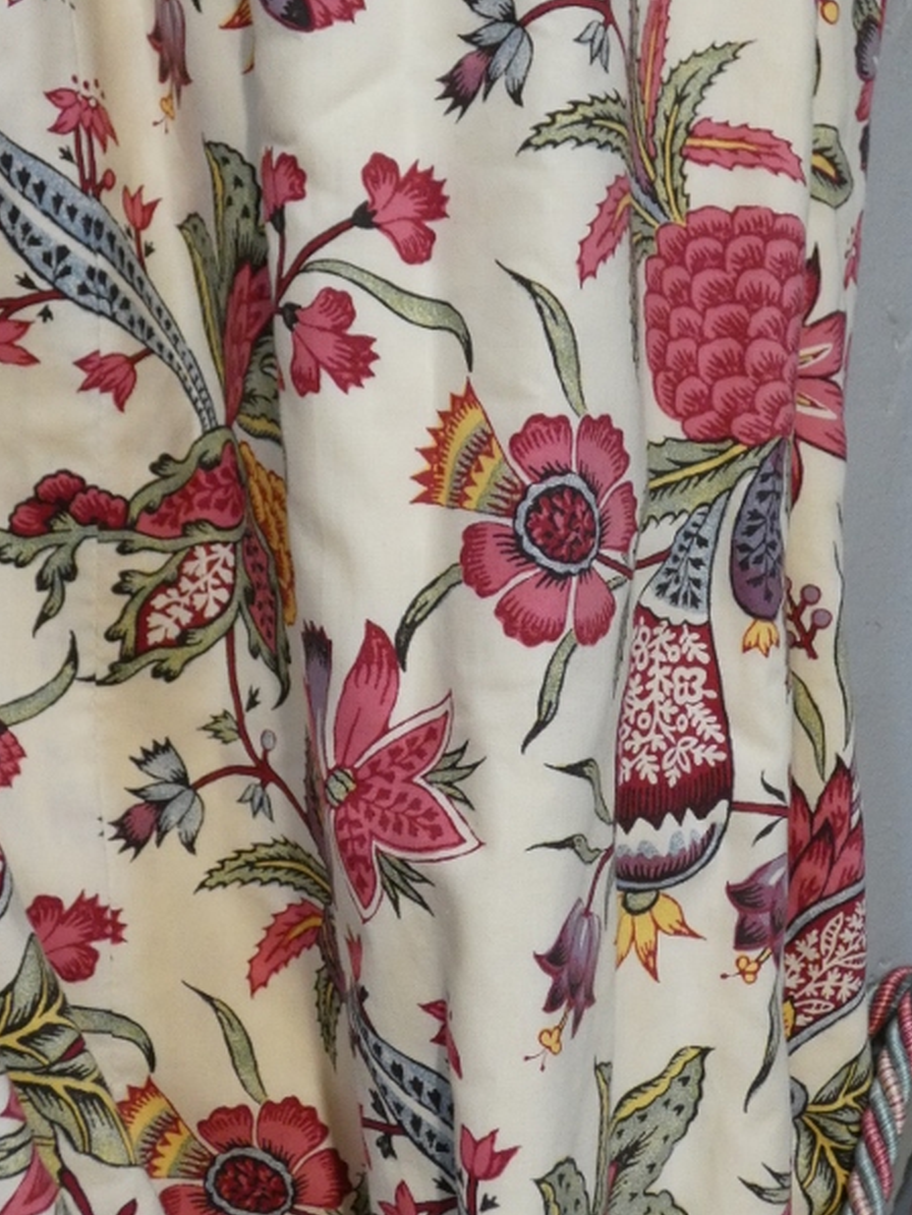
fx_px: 2107
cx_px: 478
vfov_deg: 32.2
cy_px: 568
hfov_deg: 24.4
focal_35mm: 60
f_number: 3.4
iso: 500
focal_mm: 6.2
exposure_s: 1/125
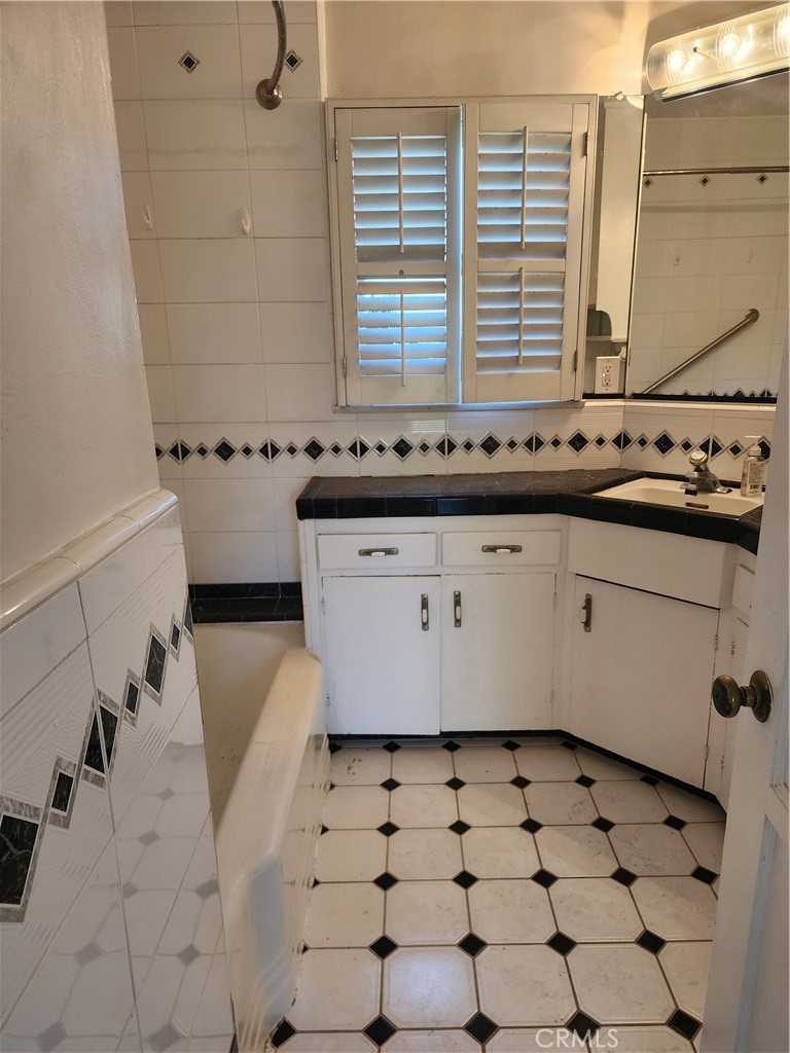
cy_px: 526
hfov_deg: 58.9
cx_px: 395
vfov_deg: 73.9
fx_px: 700
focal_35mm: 23
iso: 320
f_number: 1.8
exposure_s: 1/120
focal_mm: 6.4
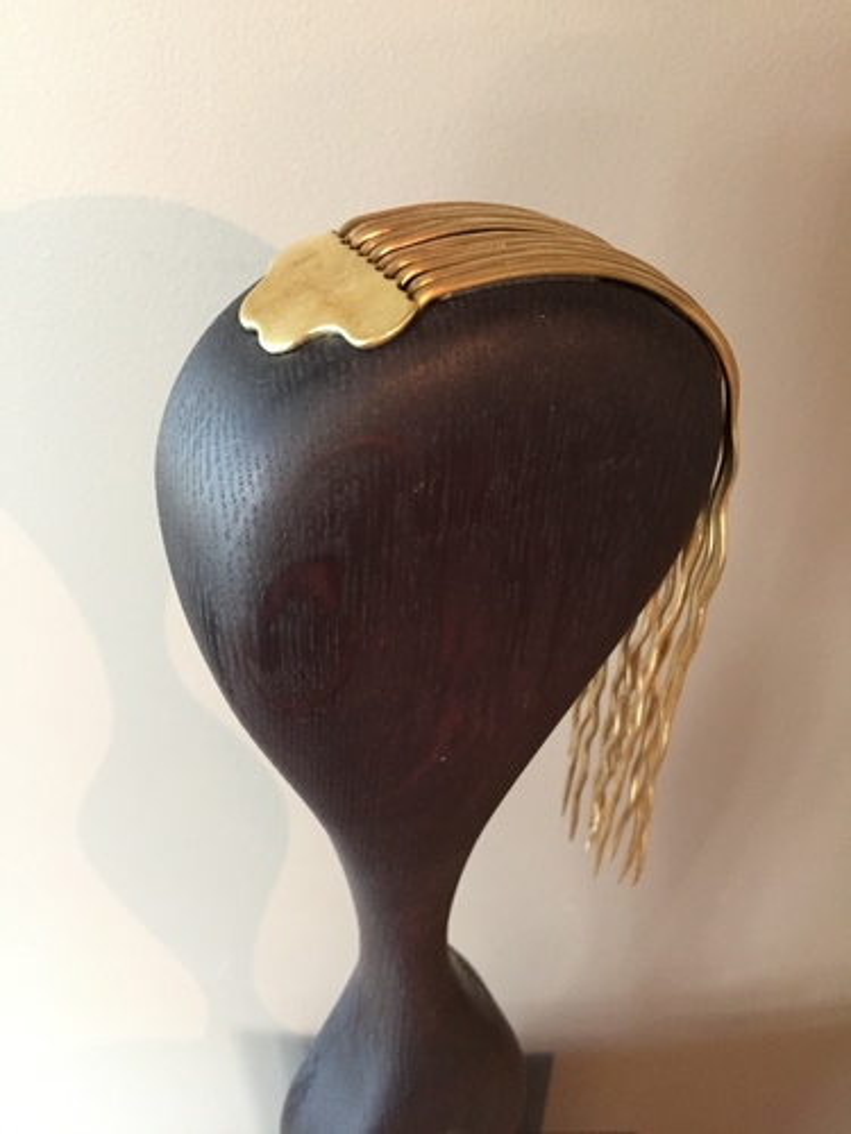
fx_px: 951
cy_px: 567
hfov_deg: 48.2
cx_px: 426
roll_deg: -0.4
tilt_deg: -39.8
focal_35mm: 29
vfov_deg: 61.7
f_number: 2.2
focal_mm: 4.15
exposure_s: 1/15
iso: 250
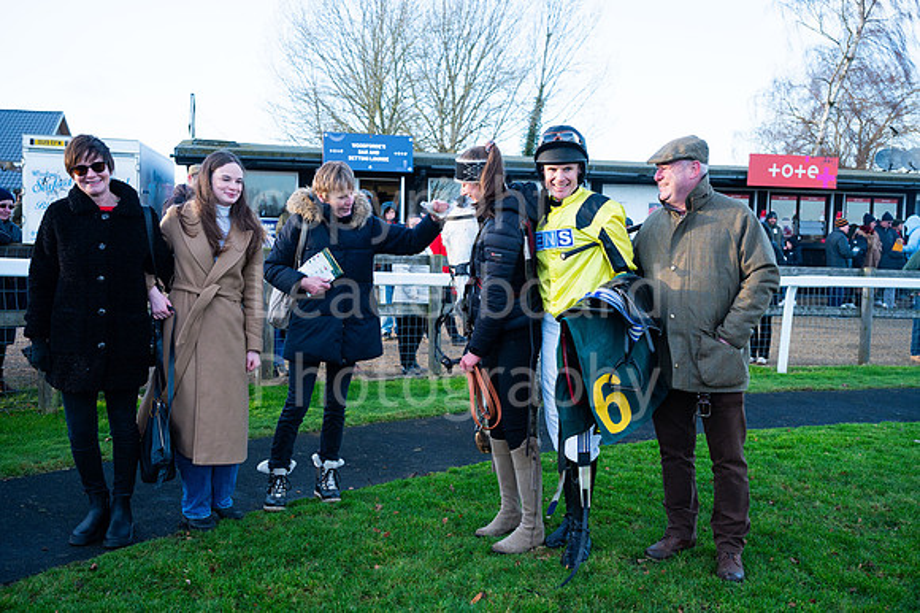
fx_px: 843
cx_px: 460
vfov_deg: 39.9
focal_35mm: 33
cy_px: 306
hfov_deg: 57.3
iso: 800
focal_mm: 33
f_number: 4
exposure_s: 1/1000
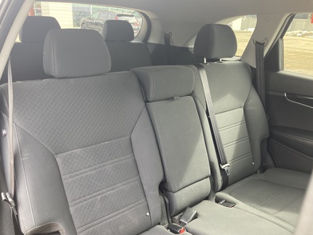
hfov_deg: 60.0
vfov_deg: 46.8
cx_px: 154
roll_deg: -1.8
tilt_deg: -20.1
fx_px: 271
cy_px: 121
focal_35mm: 30
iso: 80
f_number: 1.8
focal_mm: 3.99
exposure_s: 1/121
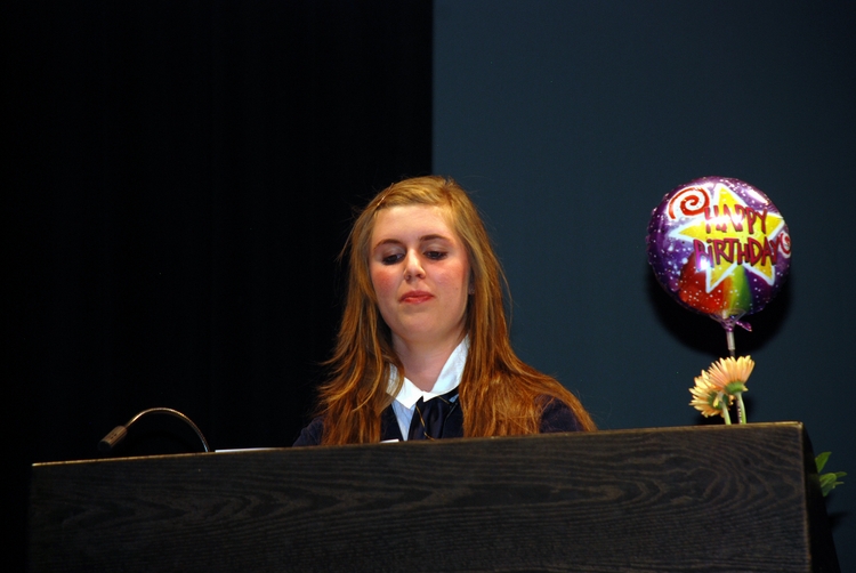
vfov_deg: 6.8
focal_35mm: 202
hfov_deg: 10.1
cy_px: 286
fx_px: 4821
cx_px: 428
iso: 220
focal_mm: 135
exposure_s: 1/60
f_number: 5.6
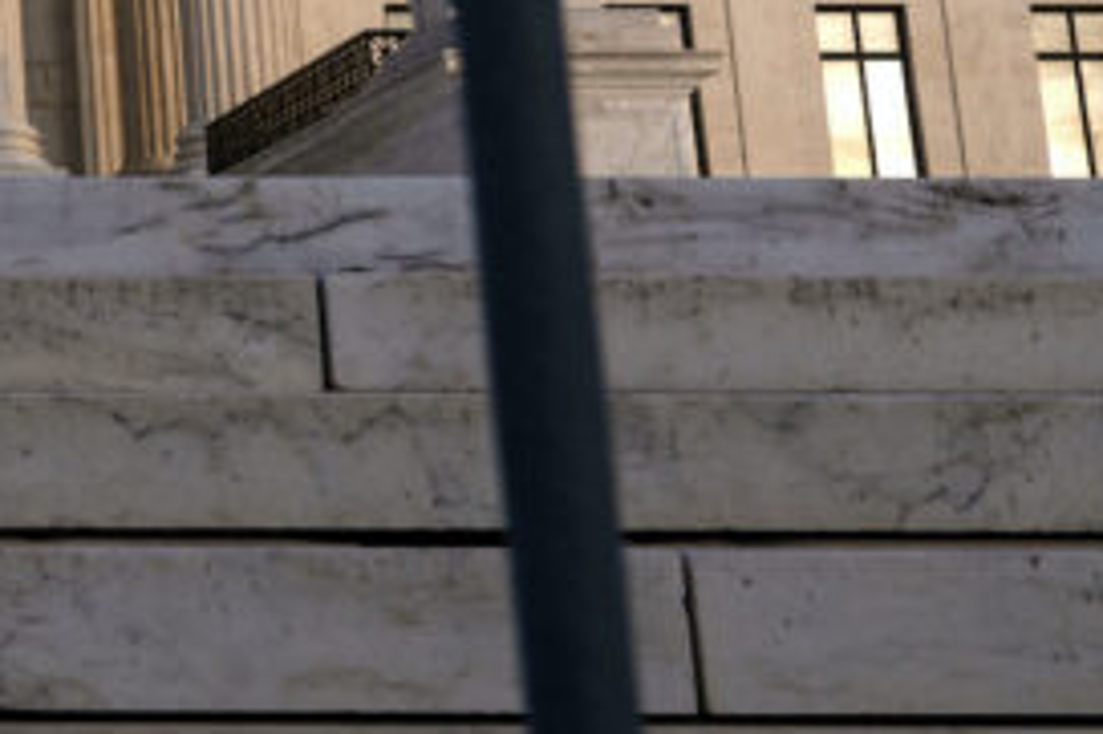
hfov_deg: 15.9
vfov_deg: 11.5
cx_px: -762
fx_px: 3460
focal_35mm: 113
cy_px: -436
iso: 400
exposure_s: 1/250
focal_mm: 30
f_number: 10
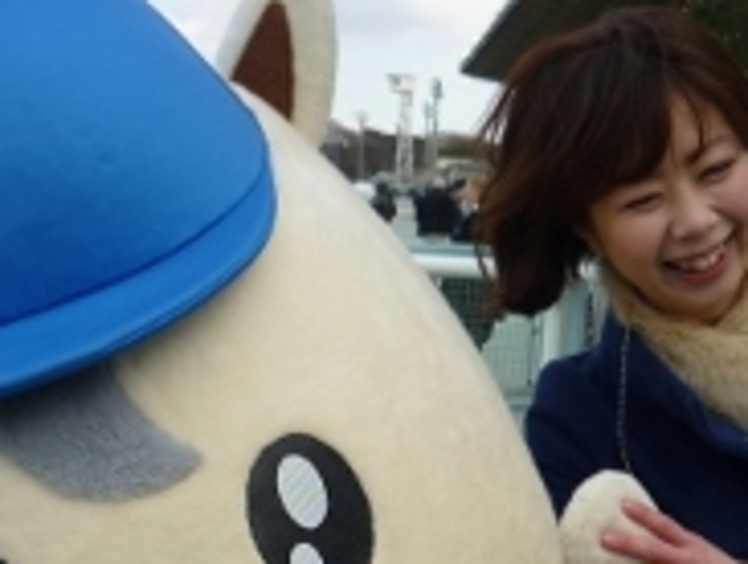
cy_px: 511
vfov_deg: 20.1
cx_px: 352
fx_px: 1559
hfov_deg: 27.0
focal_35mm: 72
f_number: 2.8
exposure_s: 1/500
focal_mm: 5.5
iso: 80
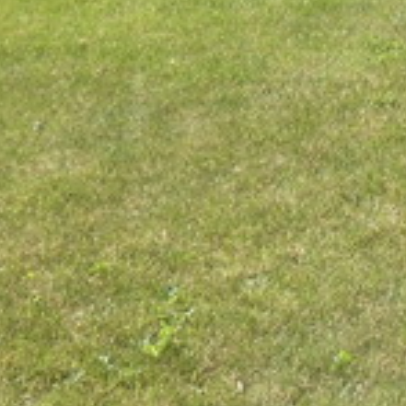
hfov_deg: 10.3
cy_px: -8
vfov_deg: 10.3
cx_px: 238
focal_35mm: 169
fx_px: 2243
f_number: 3.5
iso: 80
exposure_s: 1/320
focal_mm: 6
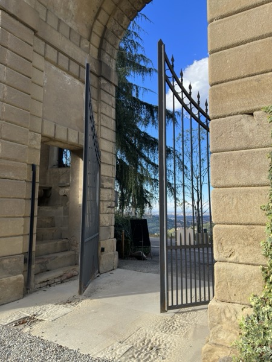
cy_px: 181
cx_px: 136
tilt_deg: +6.2
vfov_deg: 71.6
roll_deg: -0.1
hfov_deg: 56.8
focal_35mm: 24
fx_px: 251
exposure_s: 1/1890
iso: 100
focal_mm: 6.86
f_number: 1.78
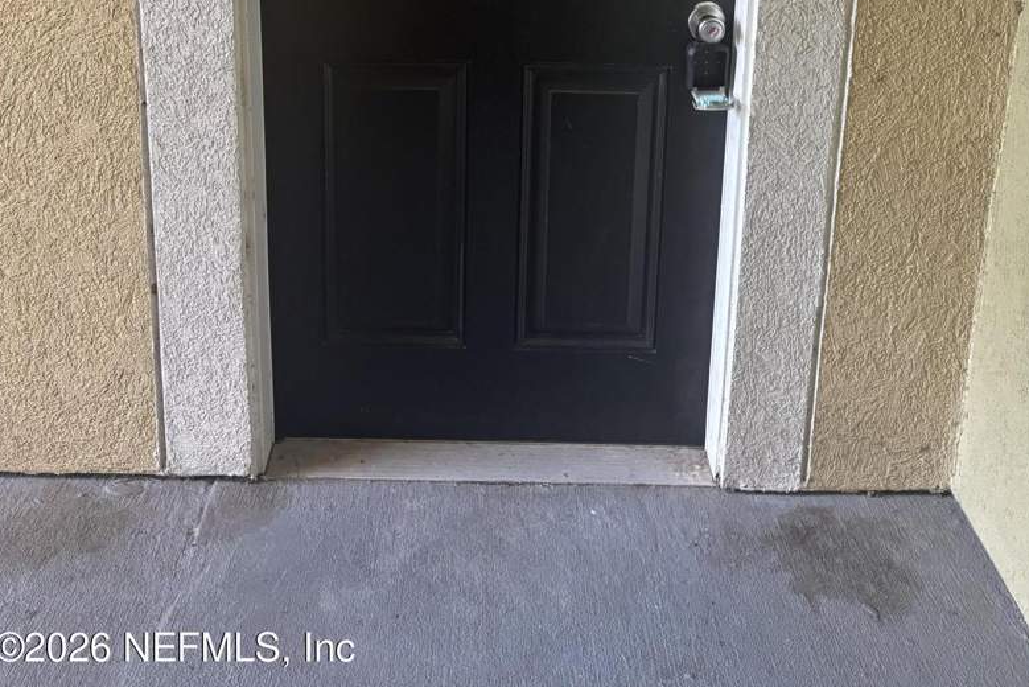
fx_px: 1058
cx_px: 519
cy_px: 7
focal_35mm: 37
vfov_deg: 33.1
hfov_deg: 51.9
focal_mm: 5.96
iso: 250
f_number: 1.6
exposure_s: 1/60
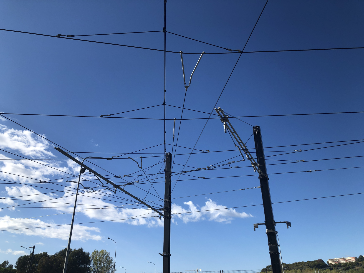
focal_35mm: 28
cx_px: 182
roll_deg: -0.5
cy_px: 136
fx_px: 294
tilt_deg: +28.7
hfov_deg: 63.4
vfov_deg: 49.7
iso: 20
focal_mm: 3.99
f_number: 1.8
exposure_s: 1/2088
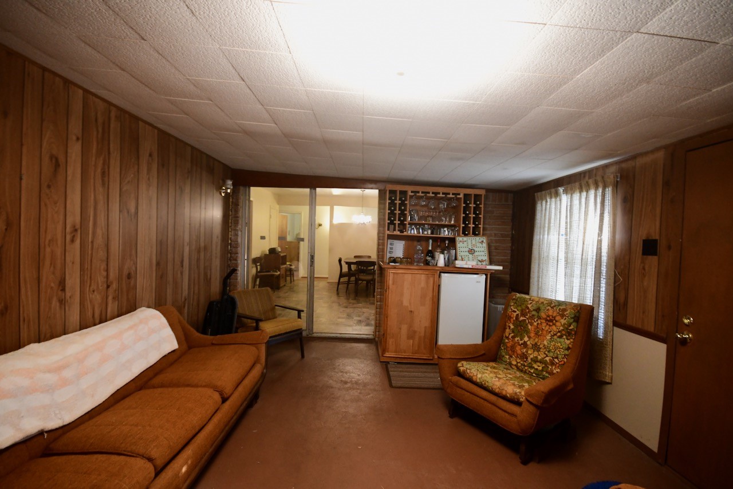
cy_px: 244
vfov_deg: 73.8
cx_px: 366
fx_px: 326
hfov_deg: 96.7
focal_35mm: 16
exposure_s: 1/15
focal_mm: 11
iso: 2200
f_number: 7.1
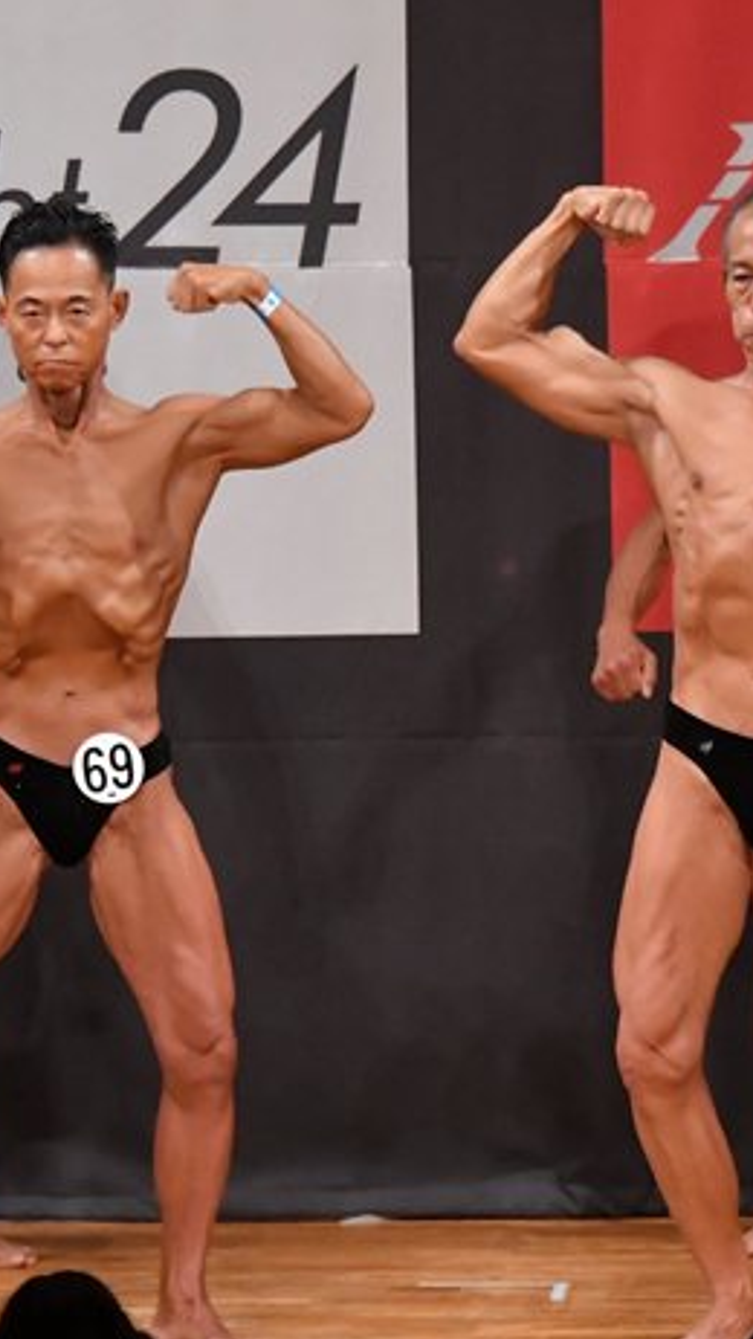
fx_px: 15896
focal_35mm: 448
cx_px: 401
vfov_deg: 4.8
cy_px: 672
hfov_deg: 2.7
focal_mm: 170
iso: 7200
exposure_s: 1/400
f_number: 5.6
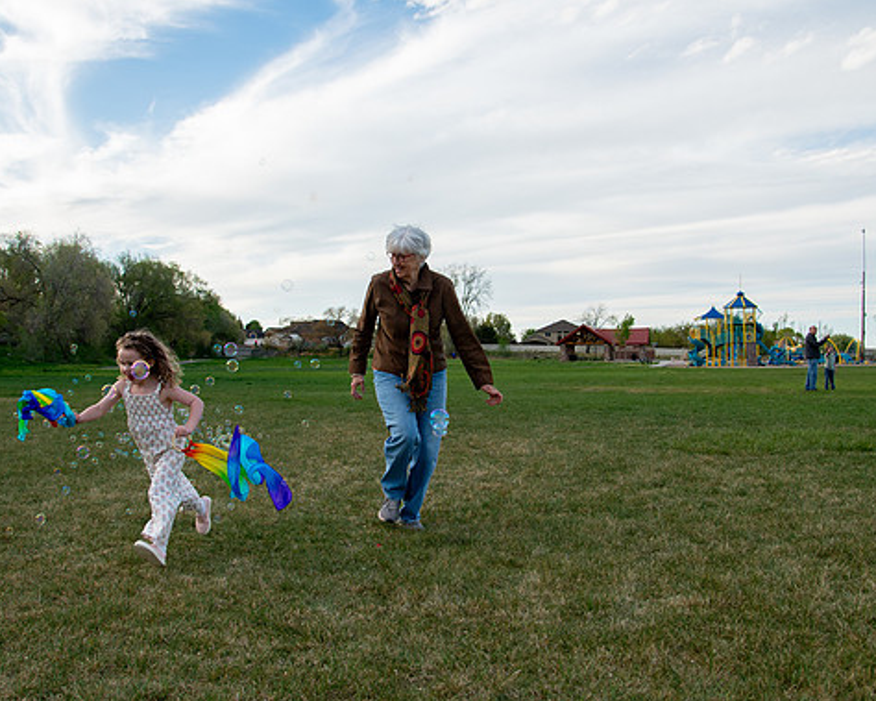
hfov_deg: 50.2
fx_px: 933
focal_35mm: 36
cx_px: 394
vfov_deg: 41.1
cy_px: 343
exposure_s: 1/640
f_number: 5
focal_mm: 24
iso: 200
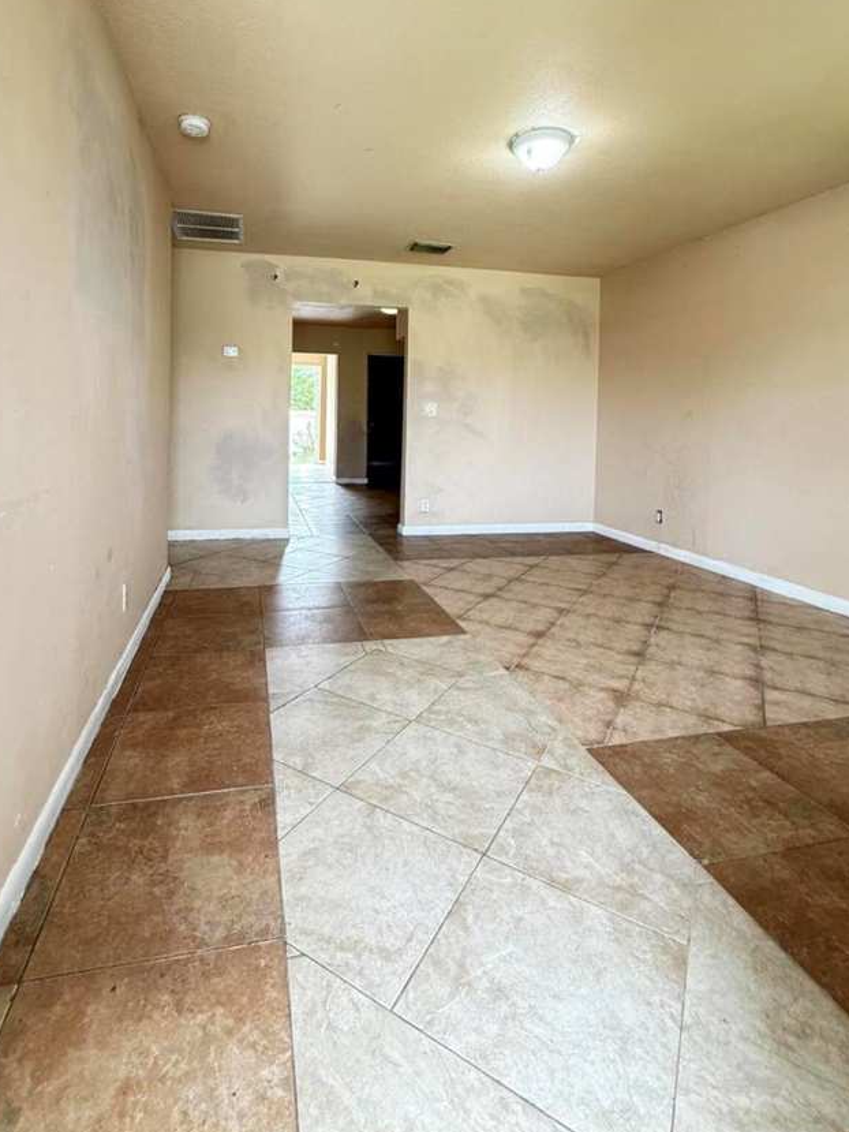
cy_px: 427
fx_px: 588
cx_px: 374
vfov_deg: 86.1
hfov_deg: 71.3
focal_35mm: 18
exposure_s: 1/60
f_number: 2.2
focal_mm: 2.22
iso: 400
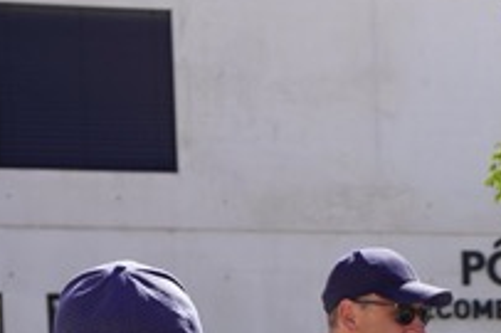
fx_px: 3249
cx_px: 1422
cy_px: 758
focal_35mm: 234
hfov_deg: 7.8
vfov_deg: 5.7
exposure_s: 1/250
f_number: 5
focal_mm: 37.1
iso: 100
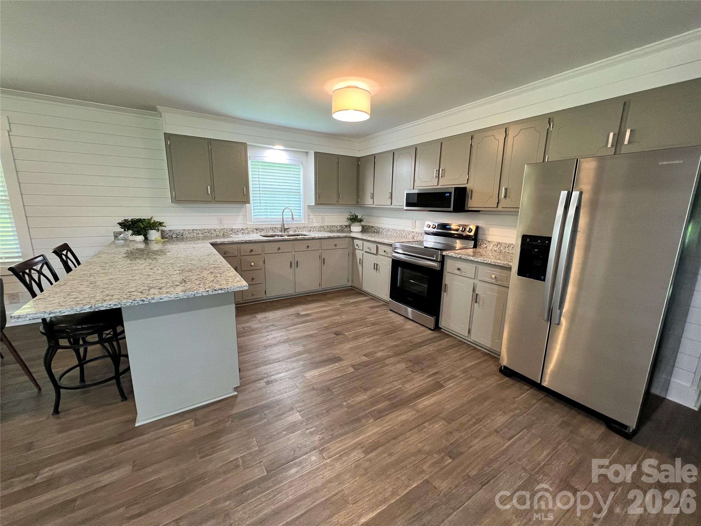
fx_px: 263
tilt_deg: -12.0
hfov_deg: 106.2
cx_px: 350
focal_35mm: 13
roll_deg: -1.0
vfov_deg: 89.9
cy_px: 263
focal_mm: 1.57
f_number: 1.8
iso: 320
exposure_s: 1/60
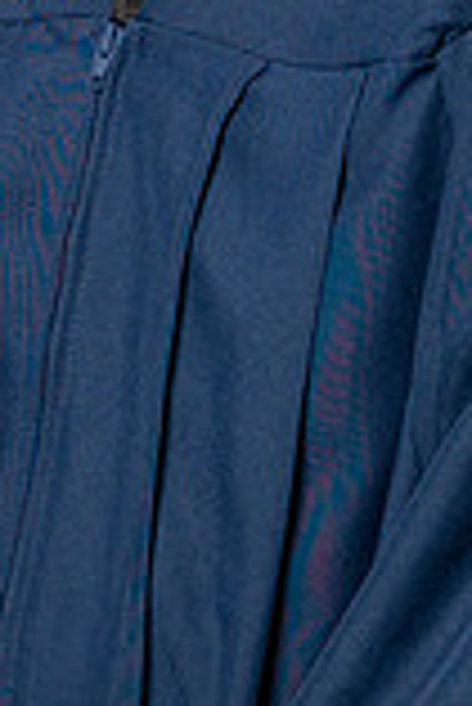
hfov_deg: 3.6
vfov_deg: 5.3
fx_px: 7574
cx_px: 133
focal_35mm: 386
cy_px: 39
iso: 200
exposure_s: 1/200
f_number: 4.5
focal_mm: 51
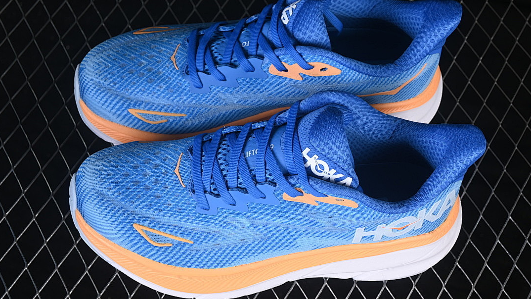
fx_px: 1112
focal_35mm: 79
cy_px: 132
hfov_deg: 26.9
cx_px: 265
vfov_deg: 15.3
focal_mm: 50
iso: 160
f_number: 7.1
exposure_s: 1/80
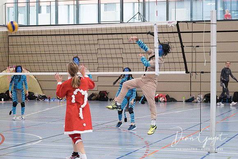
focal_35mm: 89
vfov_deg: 15.4
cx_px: 119
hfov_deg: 22.8
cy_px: 80
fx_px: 589
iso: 6400
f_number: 2.8
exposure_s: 1/400
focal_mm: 54.1
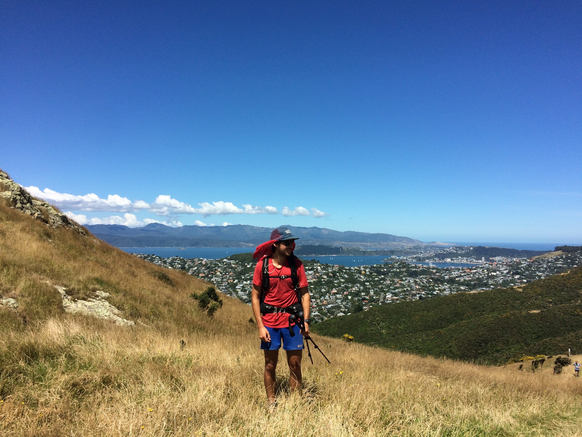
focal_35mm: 29
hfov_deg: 61.7
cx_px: 291
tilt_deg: +2.0
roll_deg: +0.1
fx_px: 488
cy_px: 218
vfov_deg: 48.2
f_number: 2.2
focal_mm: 4.15
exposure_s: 1/3165
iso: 32
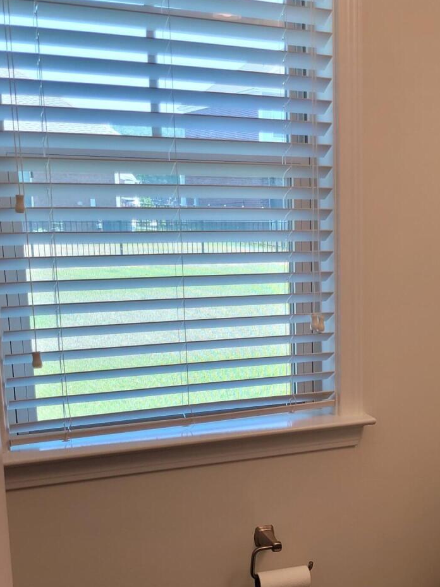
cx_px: 453
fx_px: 950
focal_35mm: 56
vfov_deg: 34.1
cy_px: 391
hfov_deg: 24.7
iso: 50
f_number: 1.8
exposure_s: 1/120
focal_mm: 5.4
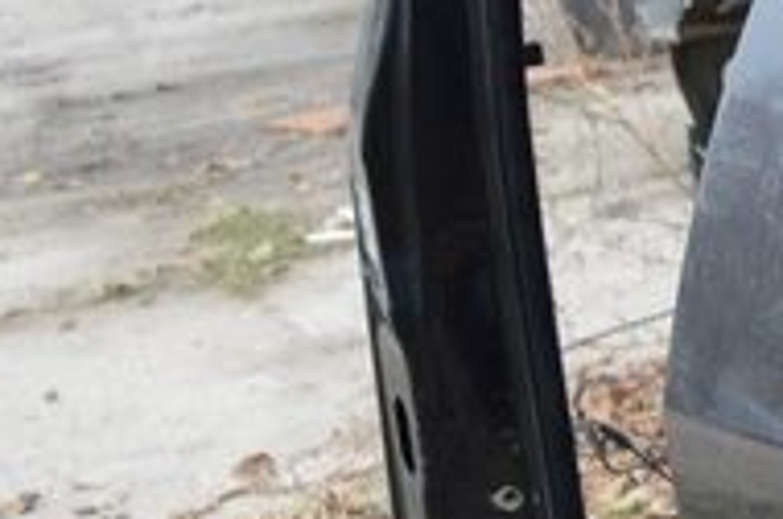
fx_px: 3518
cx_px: 1673
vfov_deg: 8.4
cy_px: 336
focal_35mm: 162
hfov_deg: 11.2
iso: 280
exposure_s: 1/125
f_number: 5.6
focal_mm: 20
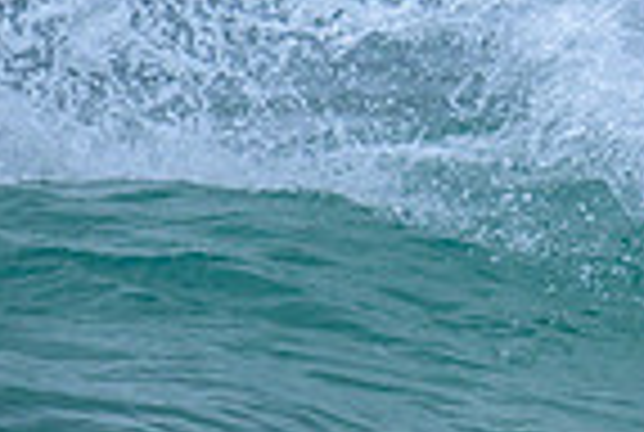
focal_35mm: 3106
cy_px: -194
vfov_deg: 0.4
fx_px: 55678
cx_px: 1219
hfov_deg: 0.7
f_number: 8
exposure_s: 1/2000
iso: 800
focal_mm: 560
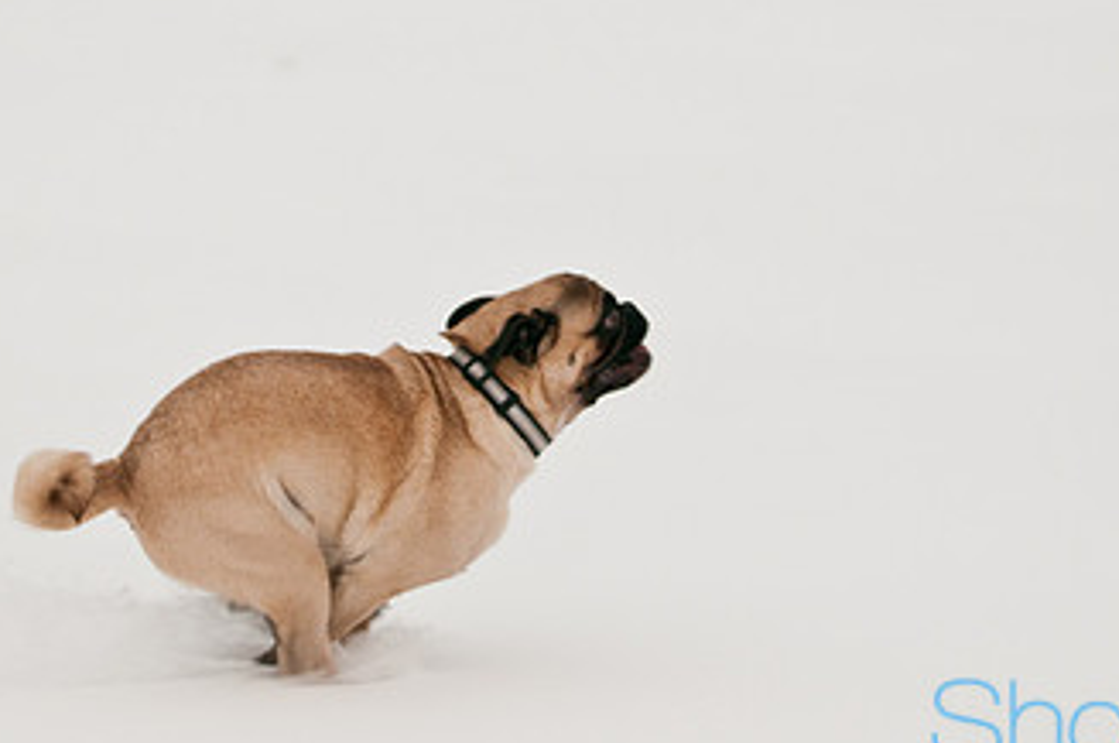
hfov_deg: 9.0
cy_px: 238
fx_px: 7107
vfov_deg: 6.0
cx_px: 486
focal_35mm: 229
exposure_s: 1/320
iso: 200
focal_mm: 86
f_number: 2.8
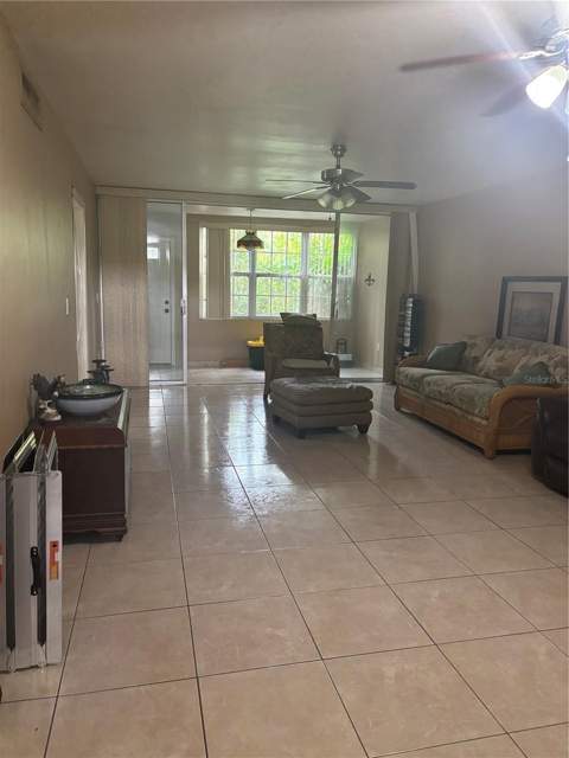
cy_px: 379
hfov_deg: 53.1
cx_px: 284
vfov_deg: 67.3
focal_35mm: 26
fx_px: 570
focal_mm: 5.96
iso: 400
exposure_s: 1/60
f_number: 1.6
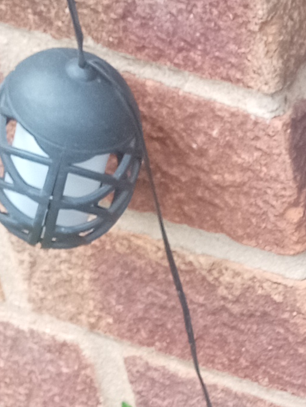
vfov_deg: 11.5
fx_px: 1909
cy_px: 677
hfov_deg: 8.7
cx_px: 599
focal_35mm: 162
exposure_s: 1/50
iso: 132
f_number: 1.8
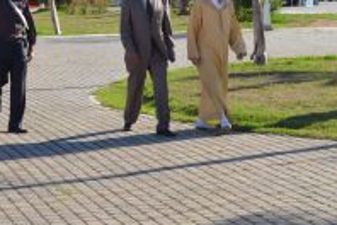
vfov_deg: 10.9
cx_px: -85
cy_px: 63
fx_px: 1179
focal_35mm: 126
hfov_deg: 15.6
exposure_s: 1/250
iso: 100
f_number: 8
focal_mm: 26
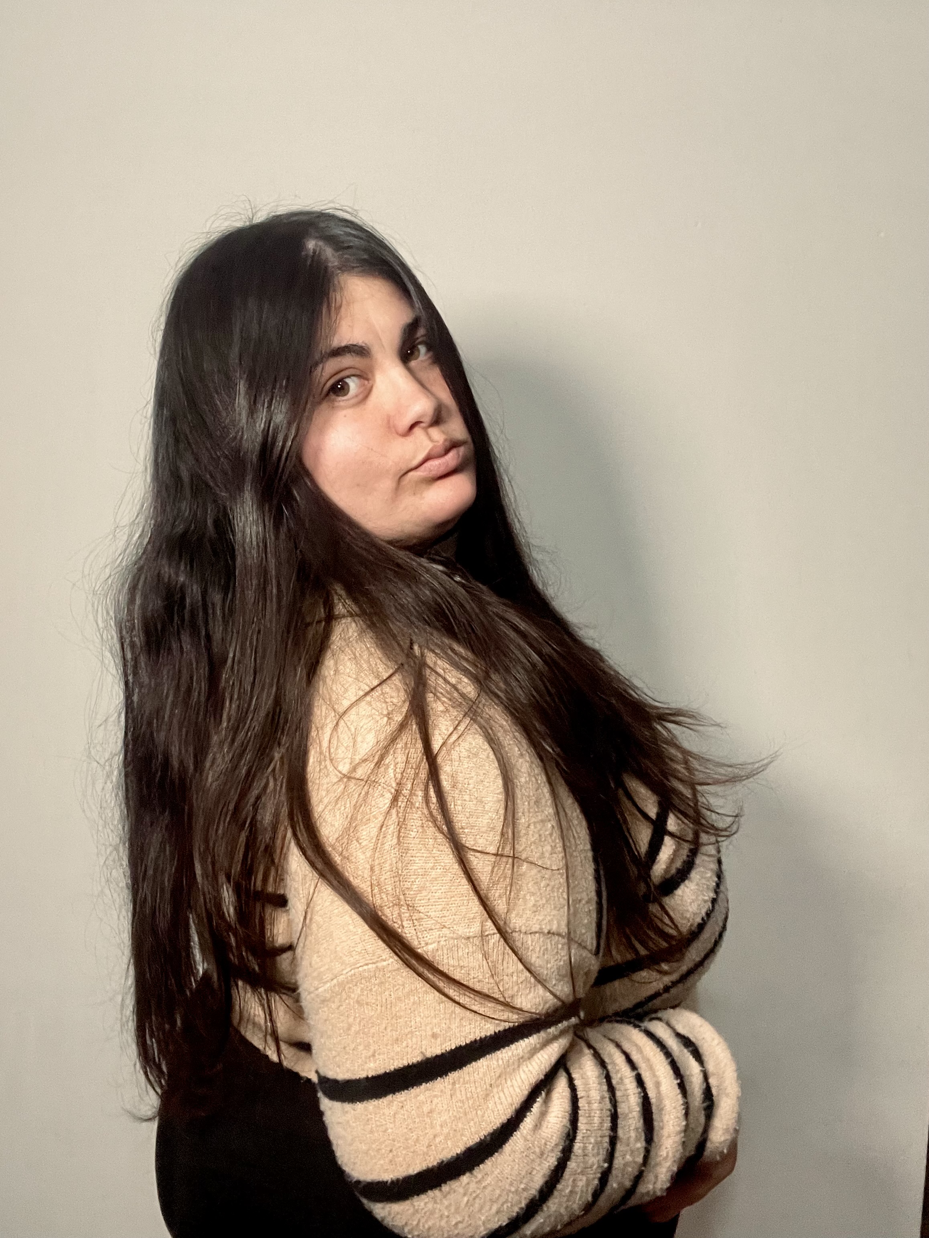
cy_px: 619
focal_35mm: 30
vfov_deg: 60.0
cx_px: 464
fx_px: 1073
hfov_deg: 46.8
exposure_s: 1/60
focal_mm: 2.71
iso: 320
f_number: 2.2
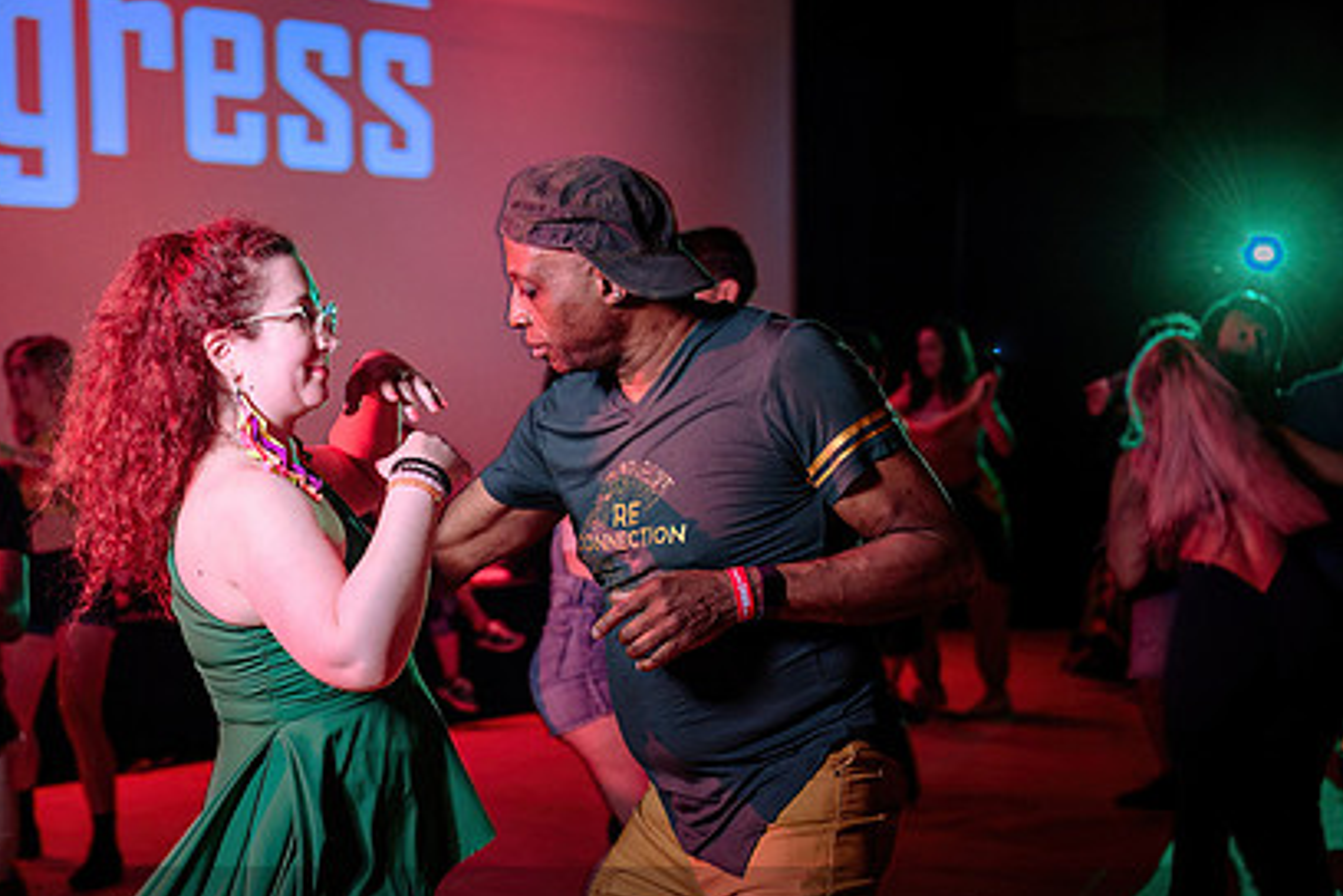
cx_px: 481
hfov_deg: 31.2
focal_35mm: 64
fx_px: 2387
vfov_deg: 21.2
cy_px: 525
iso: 1000
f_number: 3.2
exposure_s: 1/60
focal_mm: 45
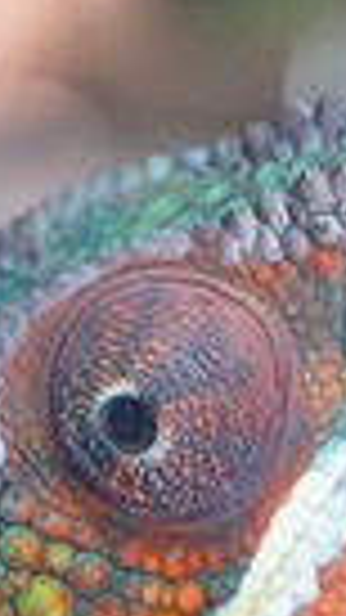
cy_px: 1578
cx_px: 67
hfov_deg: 4.5
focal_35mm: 267
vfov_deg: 7.5
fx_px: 4358
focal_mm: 35
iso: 2000
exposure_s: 1/60
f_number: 4
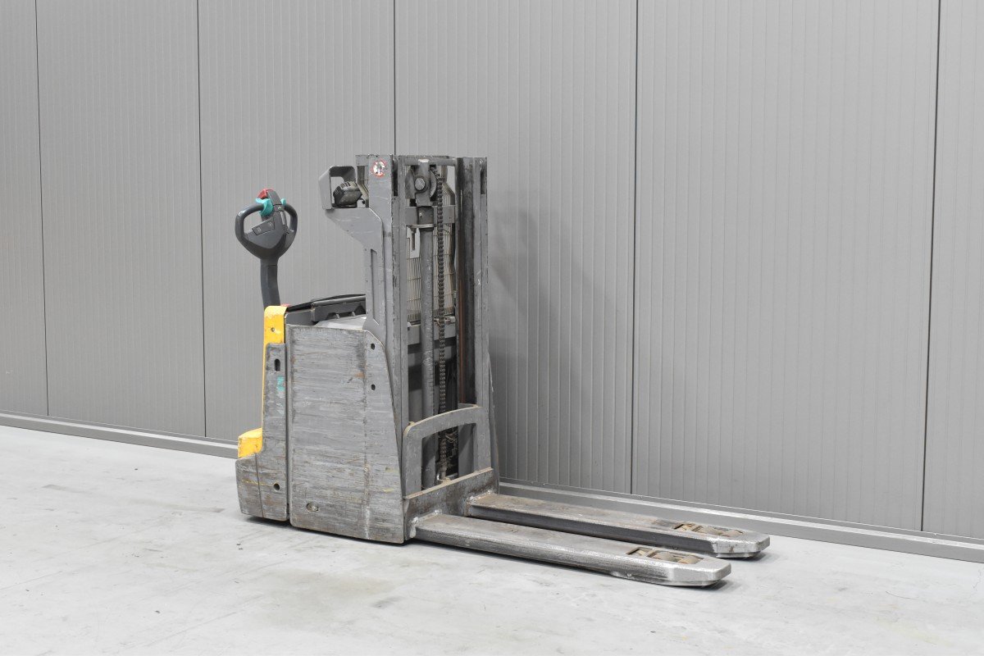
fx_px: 1312
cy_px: 328
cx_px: 492
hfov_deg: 41.1
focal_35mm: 48
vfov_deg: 28.1
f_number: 7.1
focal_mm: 32
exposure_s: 1/20
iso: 1600
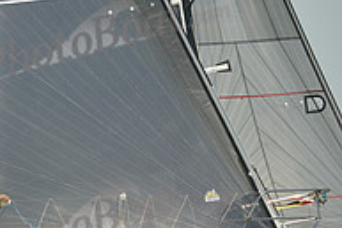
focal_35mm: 721
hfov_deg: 2.9
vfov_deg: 1.9
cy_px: 153
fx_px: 6854
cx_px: -110
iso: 200
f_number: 5.6
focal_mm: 240
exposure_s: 1/1250
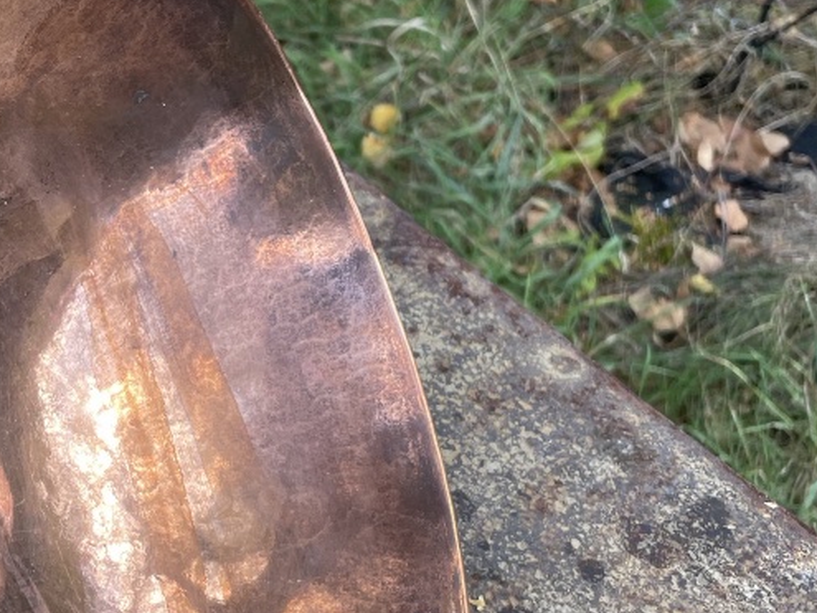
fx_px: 1487
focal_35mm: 63
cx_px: 233
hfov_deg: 30.4
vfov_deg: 23.3
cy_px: 296
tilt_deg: -46.0
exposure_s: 1/226
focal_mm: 4.2
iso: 32
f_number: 1.6
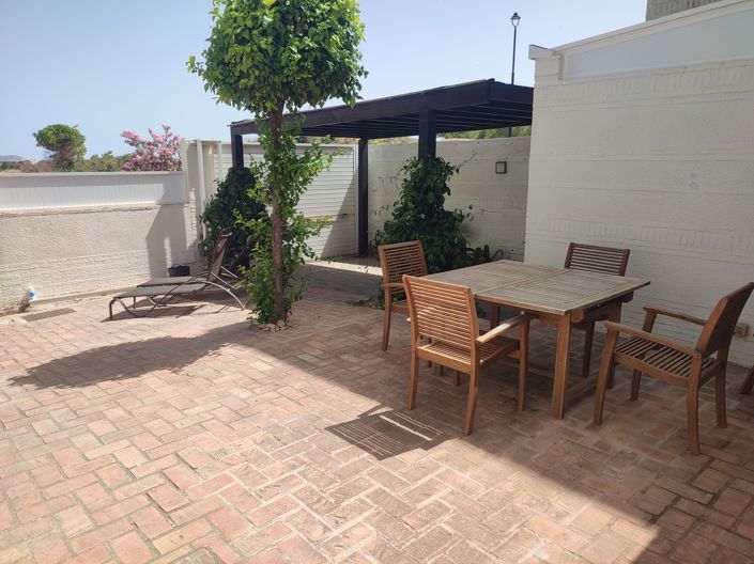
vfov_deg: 54.8
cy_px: 282
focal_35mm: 25
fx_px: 544
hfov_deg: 69.4
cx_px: 377
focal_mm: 6.04
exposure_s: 1/491
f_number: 1.9
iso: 50
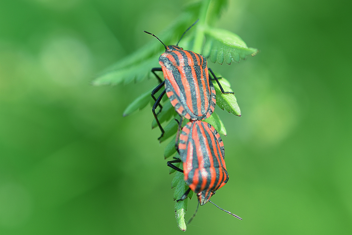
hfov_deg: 13.0
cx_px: 176
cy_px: 118
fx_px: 1540
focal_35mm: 158
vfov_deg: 8.7
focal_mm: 105
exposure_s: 1/500
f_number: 5.6
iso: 200
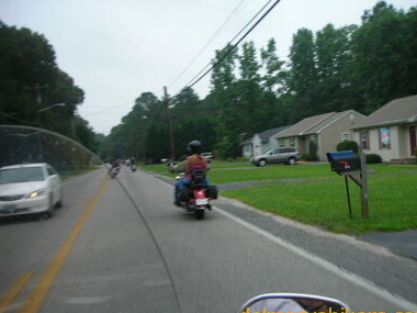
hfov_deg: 46.8
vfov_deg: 36.0
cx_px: 216
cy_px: 160
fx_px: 482
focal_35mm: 40
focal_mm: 6.3
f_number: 6.4
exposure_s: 1/114
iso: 50
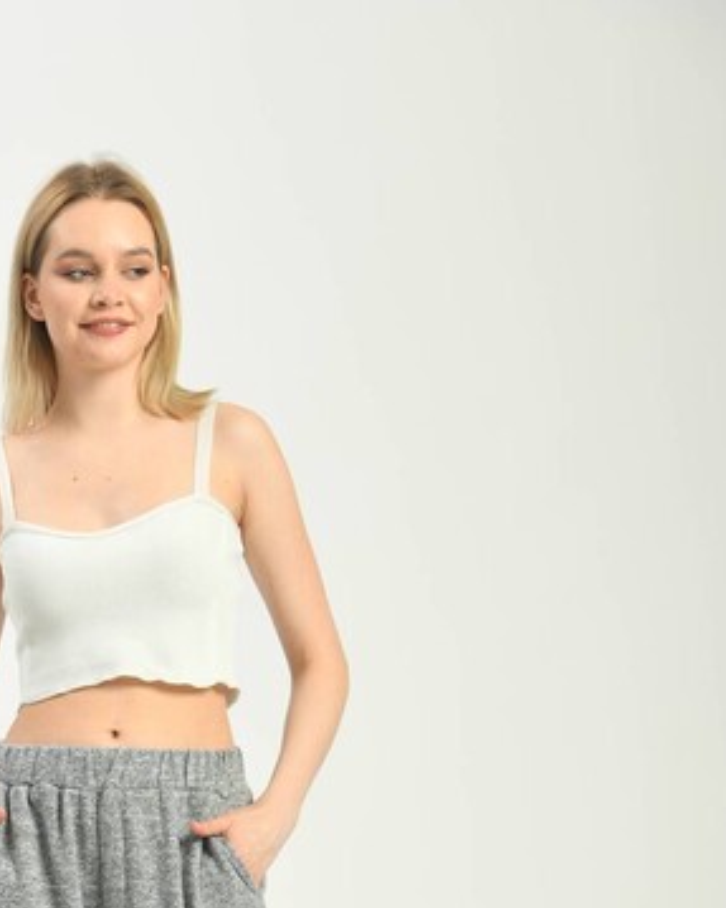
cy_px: 946
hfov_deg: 8.0
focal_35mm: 192
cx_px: 116
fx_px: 5159
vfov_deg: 10.0
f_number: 6.3
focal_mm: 98
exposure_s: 1/160
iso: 100
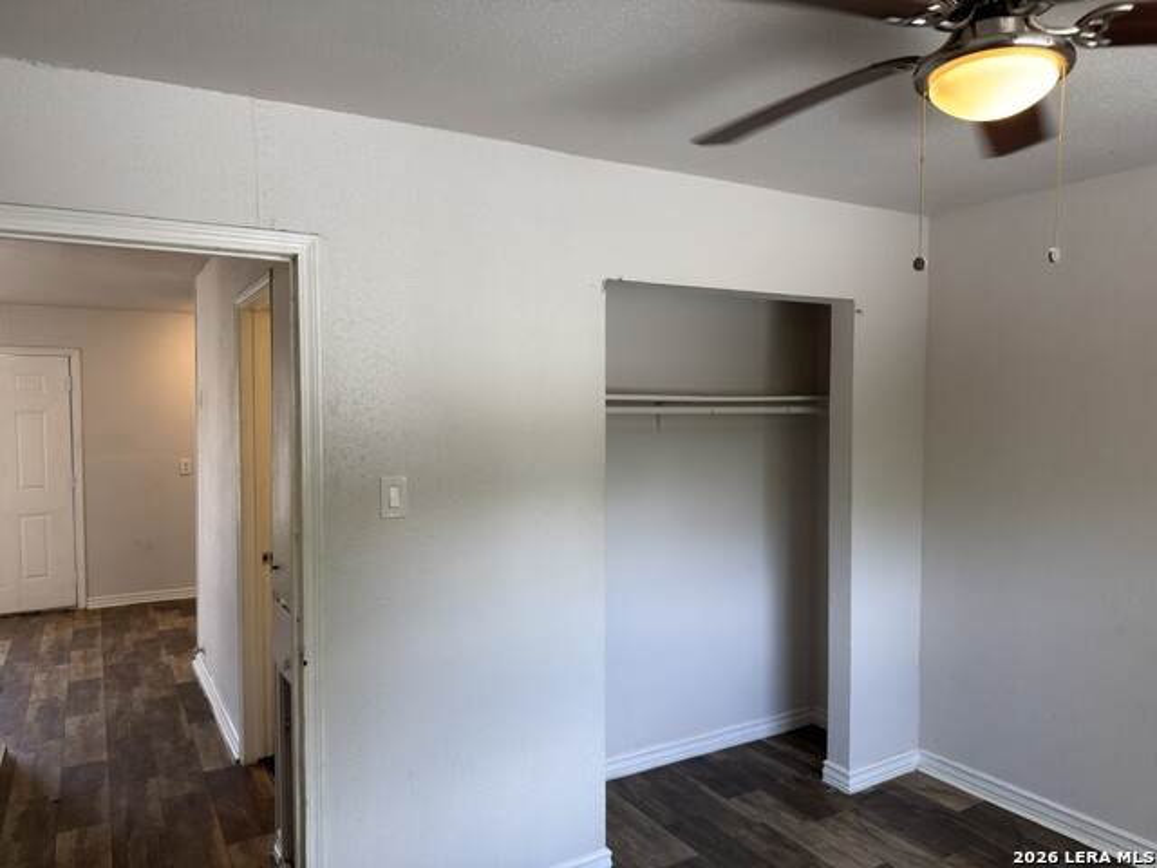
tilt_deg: -3.1
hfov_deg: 71.6
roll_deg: +0.1
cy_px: 434
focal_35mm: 24
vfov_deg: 56.8
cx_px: 578
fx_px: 802
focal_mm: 6.76
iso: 100
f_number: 1.78
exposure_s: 1/120
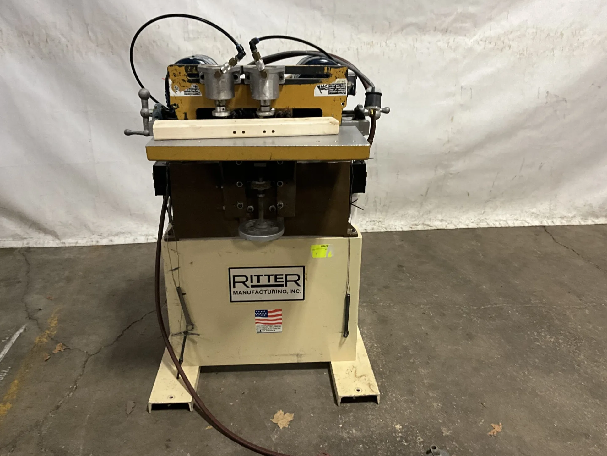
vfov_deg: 46.8
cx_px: 298
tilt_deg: -23.2
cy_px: 223
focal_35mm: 30
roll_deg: -0.6
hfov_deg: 60.0
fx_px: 526
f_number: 1.8
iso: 160
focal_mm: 3
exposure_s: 1/60
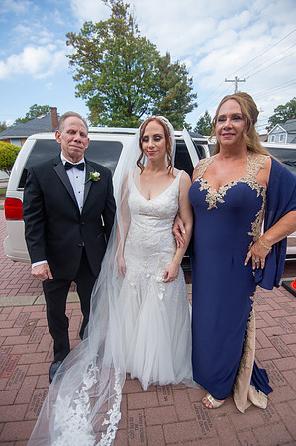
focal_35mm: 18
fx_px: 222
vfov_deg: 90.1
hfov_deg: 67.3
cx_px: 148
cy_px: 223
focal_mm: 18
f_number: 4
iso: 400
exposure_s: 1/1250
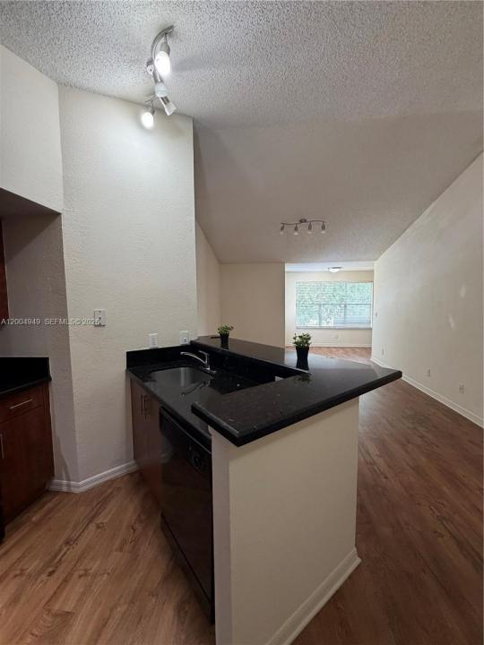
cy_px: 322
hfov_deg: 85.7
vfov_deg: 102.1
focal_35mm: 14
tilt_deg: -2.2
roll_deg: -1.0
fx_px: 261
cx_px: 242
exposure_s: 1/120
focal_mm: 2.22
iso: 250
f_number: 2.2
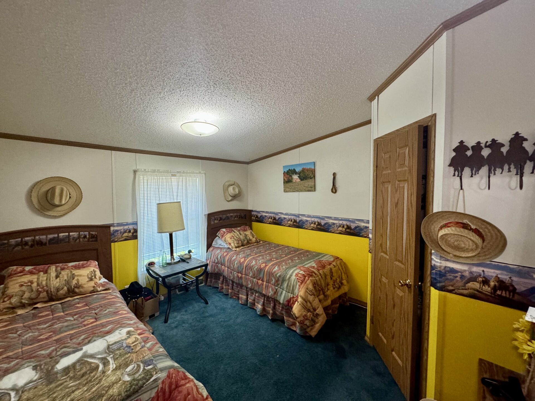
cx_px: 268
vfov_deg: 85.7
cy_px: 200
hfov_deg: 102.1
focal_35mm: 14
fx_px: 216
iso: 320
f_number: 2.2
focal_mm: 2.22
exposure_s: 1/99
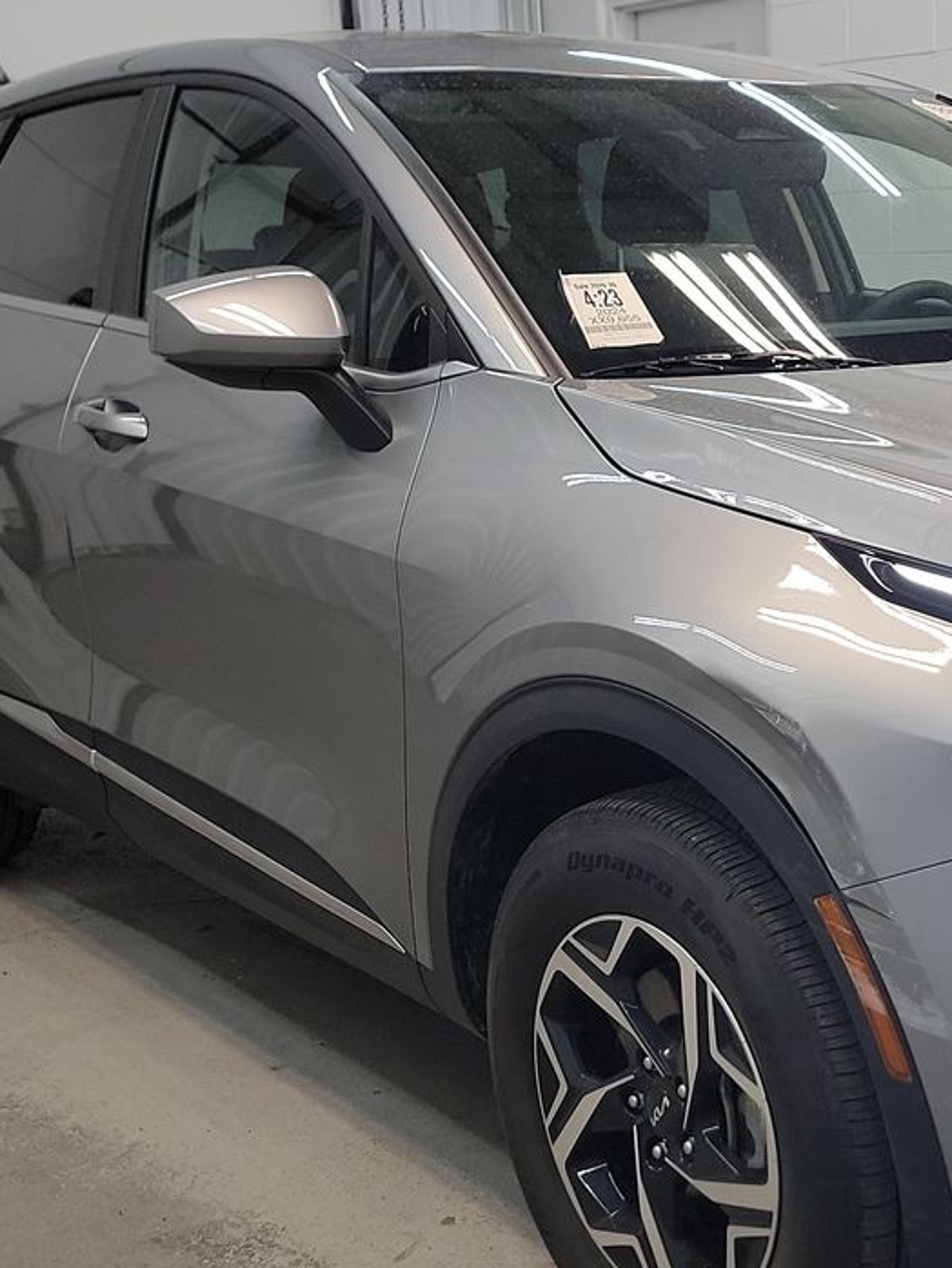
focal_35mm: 55
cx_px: 841
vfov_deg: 34.9
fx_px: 2016
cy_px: 734
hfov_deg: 25.8
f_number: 1.8
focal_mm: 6.7
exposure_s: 1/59
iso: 116
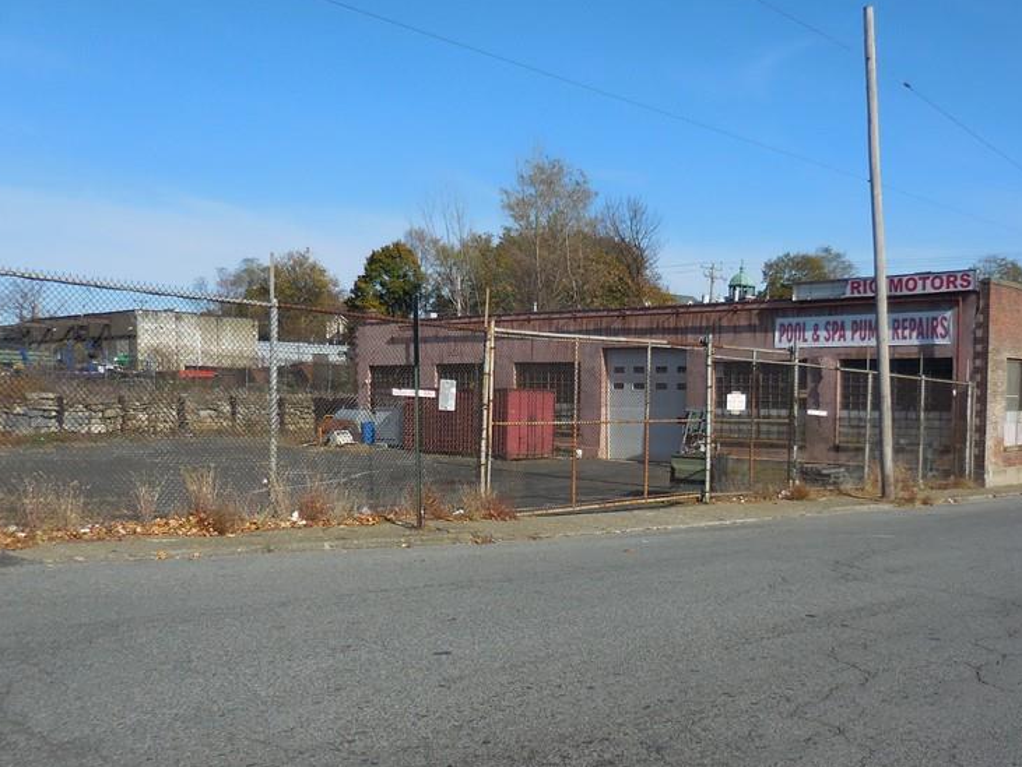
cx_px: 582
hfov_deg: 52.4
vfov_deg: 40.6
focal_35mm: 35
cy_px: 437
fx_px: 1034
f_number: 6.6
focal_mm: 4.5
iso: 125
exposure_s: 1/640
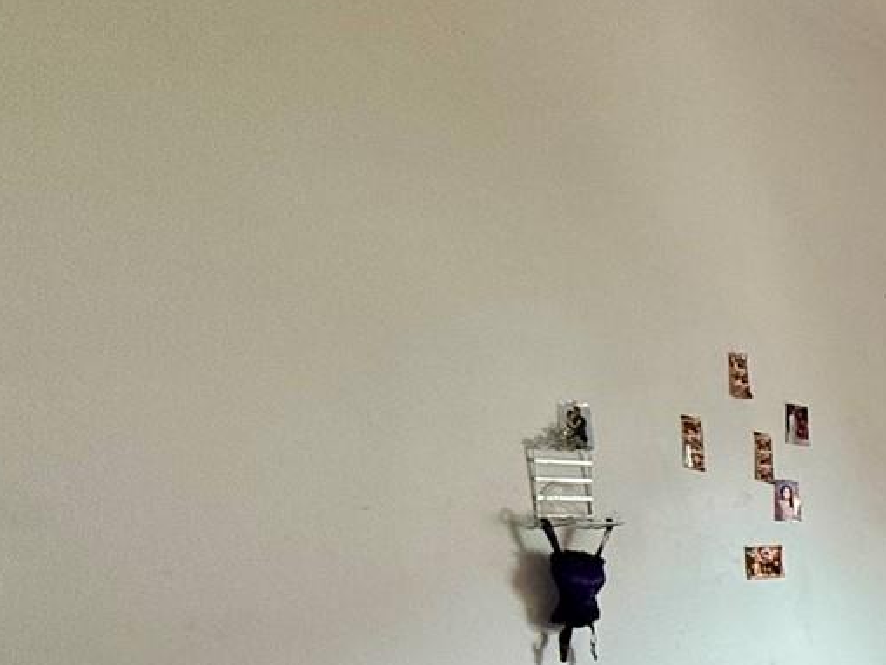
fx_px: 1126
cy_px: 608
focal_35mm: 44
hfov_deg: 28.0
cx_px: 1342
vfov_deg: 31.3
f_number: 2.2
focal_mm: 2.22
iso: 320
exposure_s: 1/120
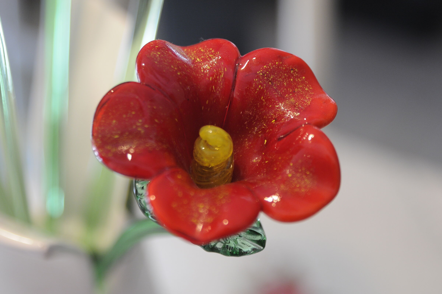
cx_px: 221
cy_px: 147
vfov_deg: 13.0
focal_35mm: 105
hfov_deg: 19.5
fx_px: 1288
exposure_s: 1/160
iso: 640
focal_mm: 70
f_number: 2.8
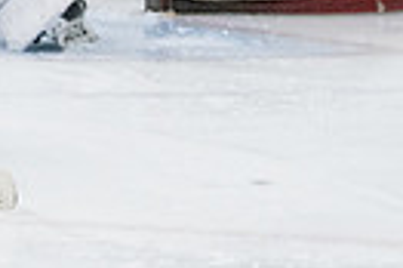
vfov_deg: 2.2
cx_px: -538
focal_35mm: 607
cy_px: -320
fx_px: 6787
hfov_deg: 3.4
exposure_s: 1/800
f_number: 2.8
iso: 4000
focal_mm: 98
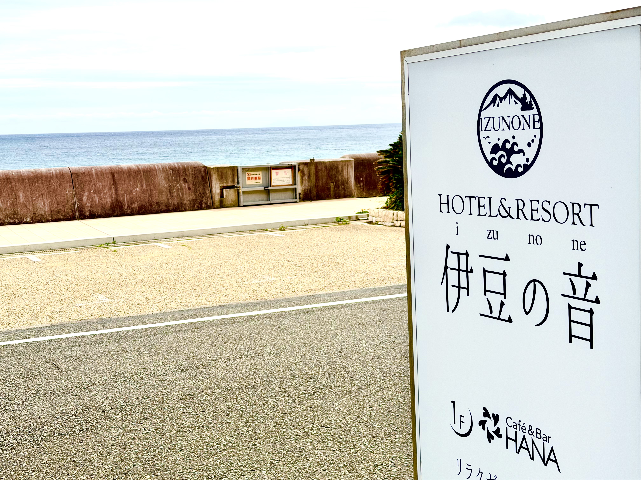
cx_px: 320
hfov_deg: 39.7
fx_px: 889
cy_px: 240
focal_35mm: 48
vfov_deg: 30.3
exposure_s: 1/6536
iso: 64
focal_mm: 6.76
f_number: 1.78
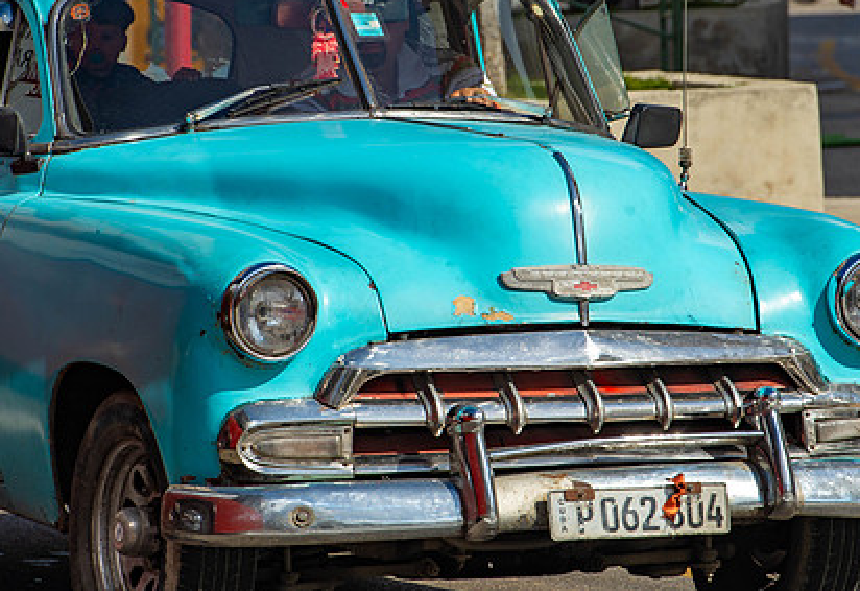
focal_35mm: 327
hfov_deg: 6.2
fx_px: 7885
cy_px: 231
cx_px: 434
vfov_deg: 4.3
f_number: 9
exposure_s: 1/320
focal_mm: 200
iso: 100
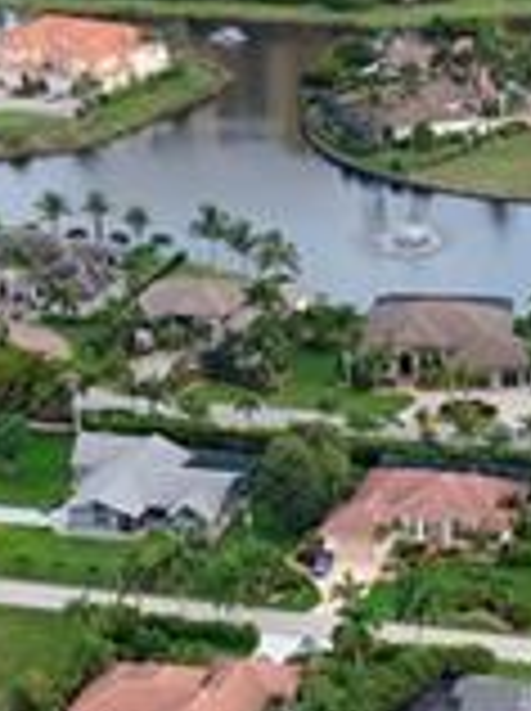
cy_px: 963
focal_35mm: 117
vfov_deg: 15.9
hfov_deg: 12.5
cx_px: 513
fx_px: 2399
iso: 230
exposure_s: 1/25
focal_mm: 8.67
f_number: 1.8
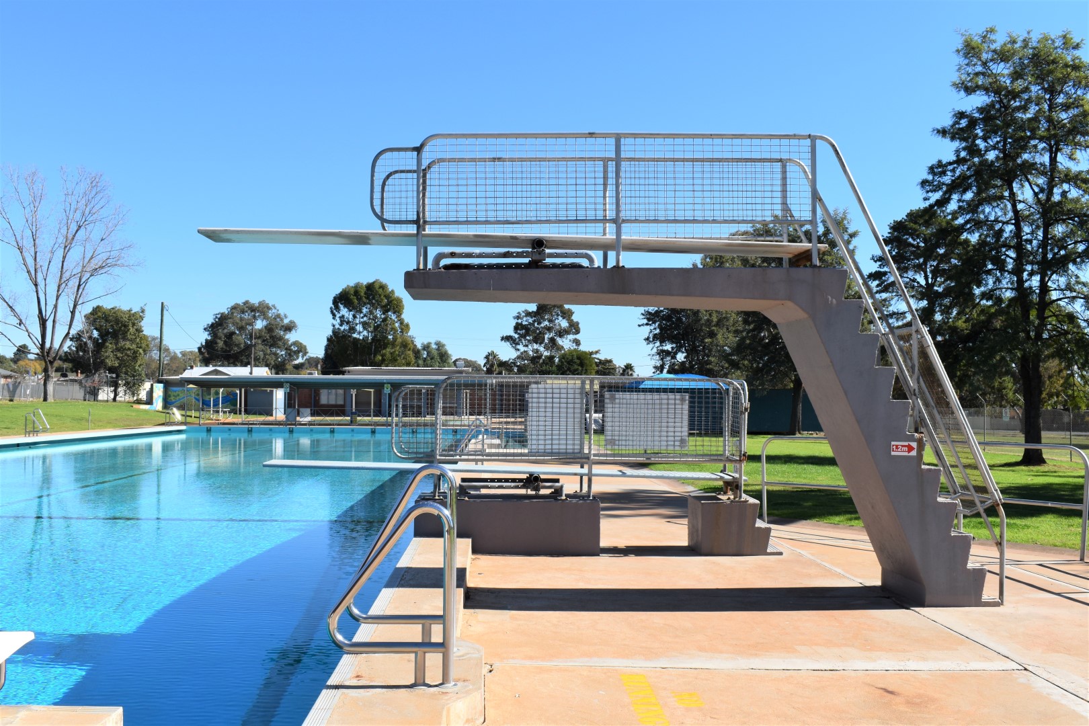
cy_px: 363
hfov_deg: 57.2
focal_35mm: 33
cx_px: 544
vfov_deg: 40.0
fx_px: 998
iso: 200
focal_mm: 22
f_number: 10
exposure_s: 1/400
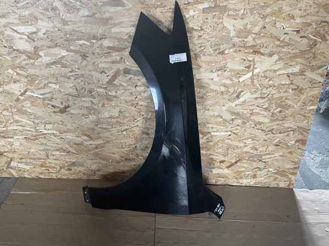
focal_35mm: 28
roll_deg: -0.3
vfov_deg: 49.7
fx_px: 266
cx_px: 153
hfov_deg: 63.4
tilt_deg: -31.3
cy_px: 125
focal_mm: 4.2
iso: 200
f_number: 1.6
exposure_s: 1/60
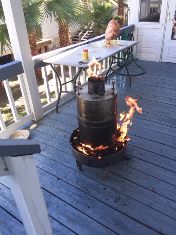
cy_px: 118
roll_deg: +2.4
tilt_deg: -30.7
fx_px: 197
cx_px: 88
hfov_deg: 48.2
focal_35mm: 29
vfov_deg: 61.7
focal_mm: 4.15
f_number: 2.2
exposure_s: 1/120
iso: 25
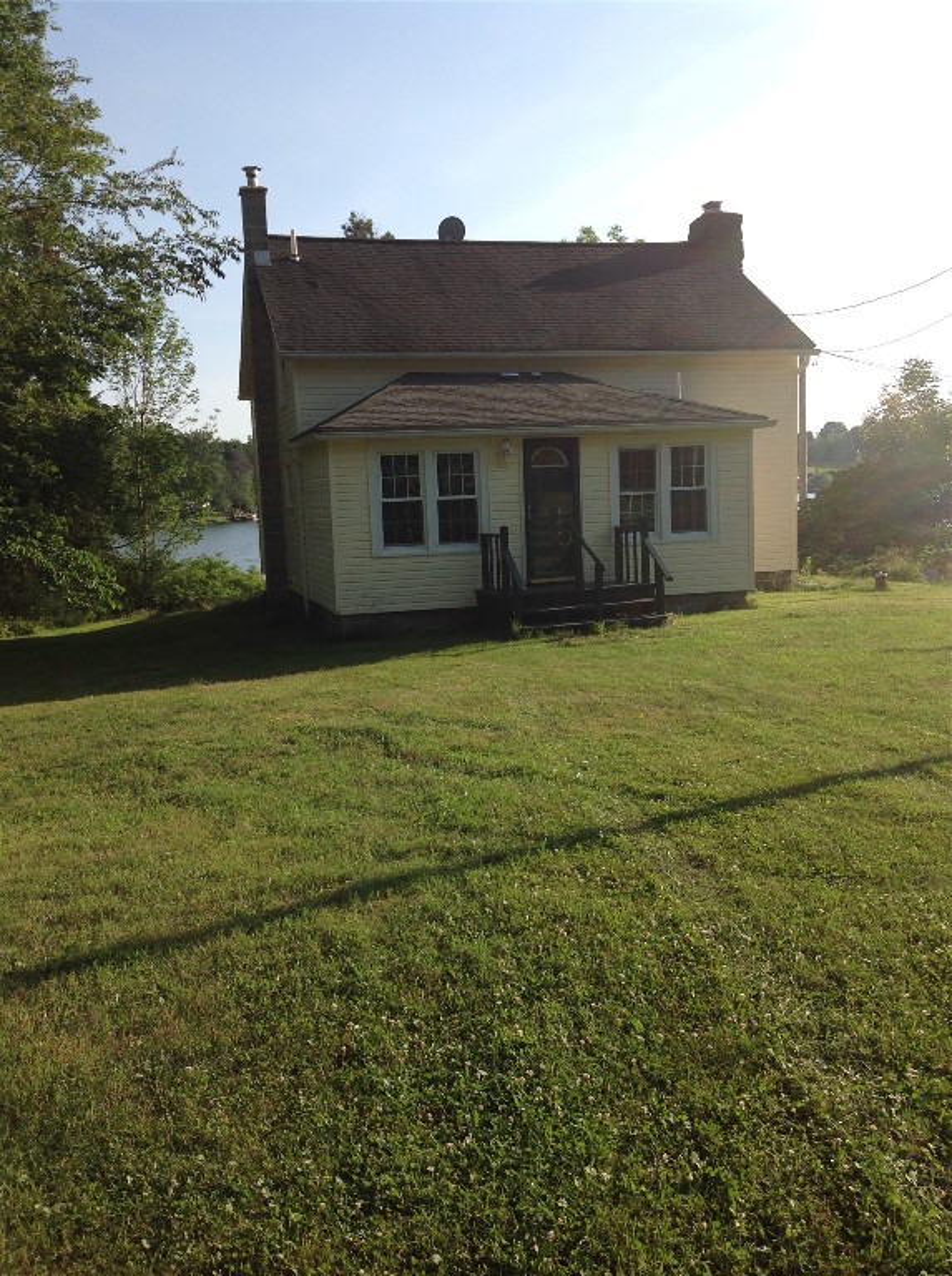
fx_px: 1288
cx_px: 476
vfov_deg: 52.7
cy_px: 638
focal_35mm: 35
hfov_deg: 40.6
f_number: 2.4
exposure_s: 1/1513
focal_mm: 4.28
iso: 50
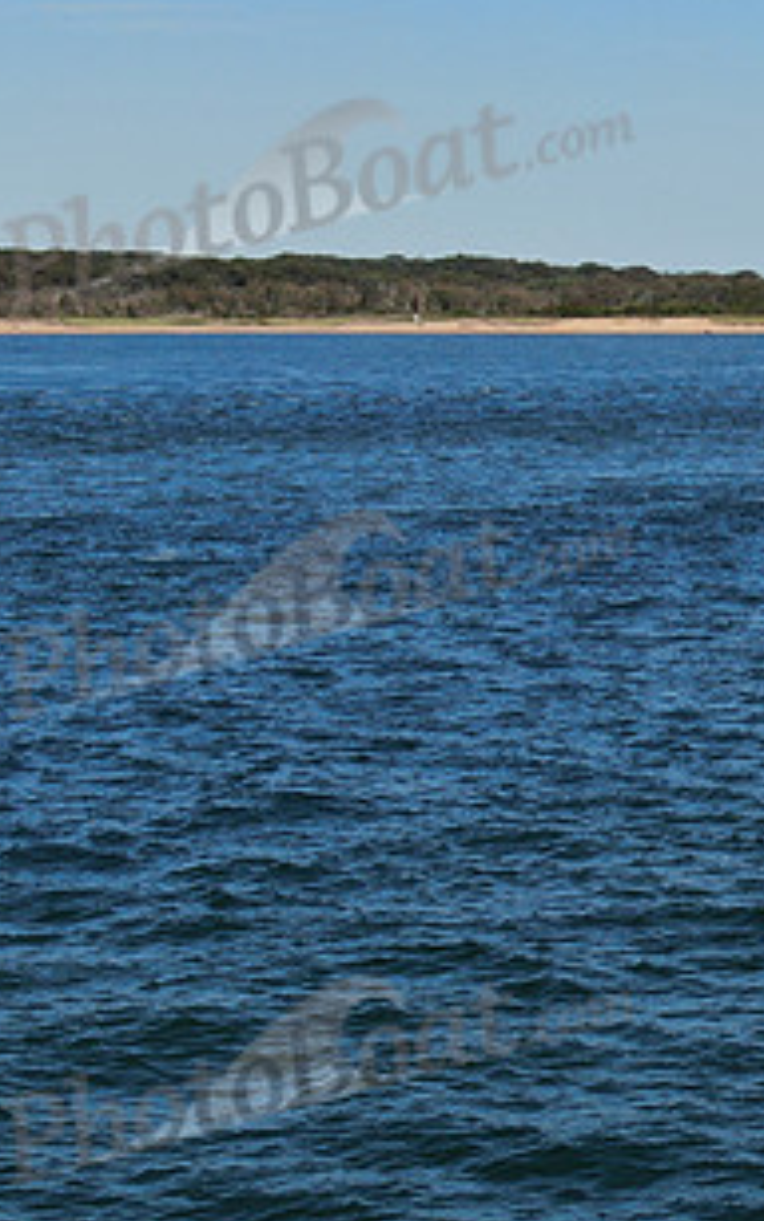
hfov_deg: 13.3
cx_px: 867
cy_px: 774
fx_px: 3197
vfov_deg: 21.6
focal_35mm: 96
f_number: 3.8
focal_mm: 8.6
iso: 100
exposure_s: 1/1250
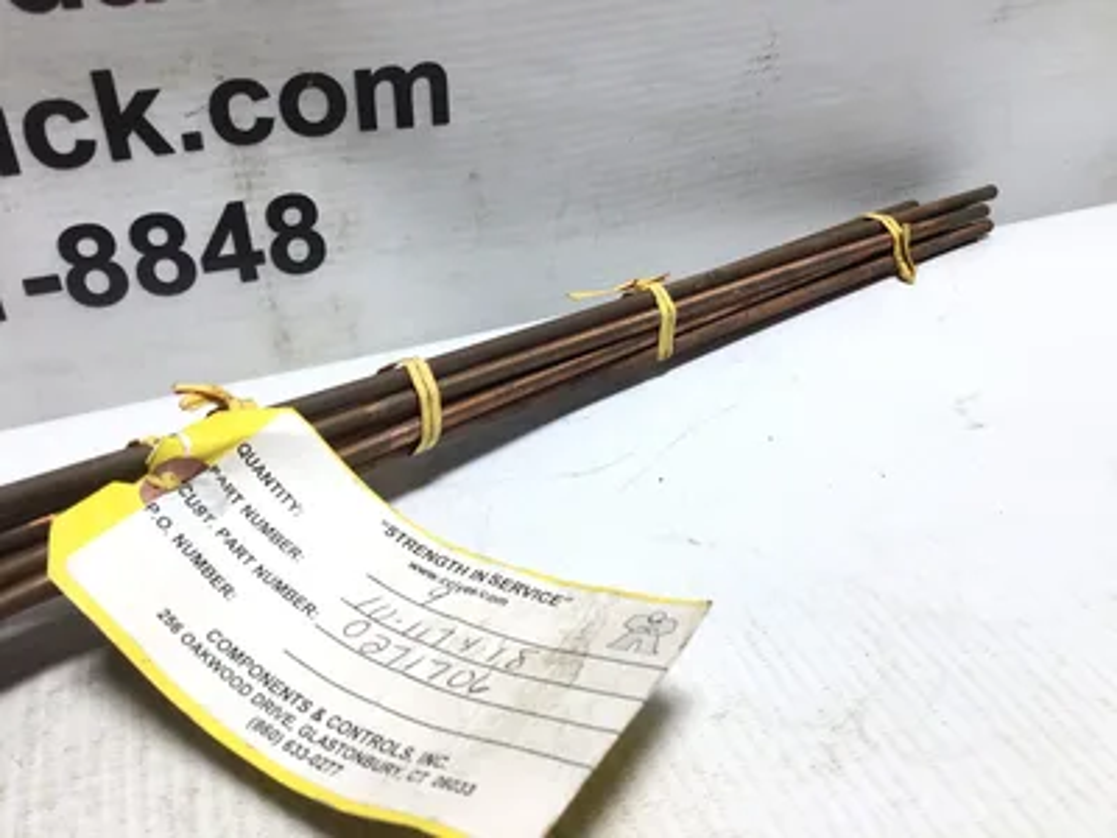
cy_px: 419
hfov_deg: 58.4
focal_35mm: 31
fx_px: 1000
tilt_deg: -33.7
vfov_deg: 45.4
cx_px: 558
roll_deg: +0.4
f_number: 2.4
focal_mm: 3.3
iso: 25
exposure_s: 1/120
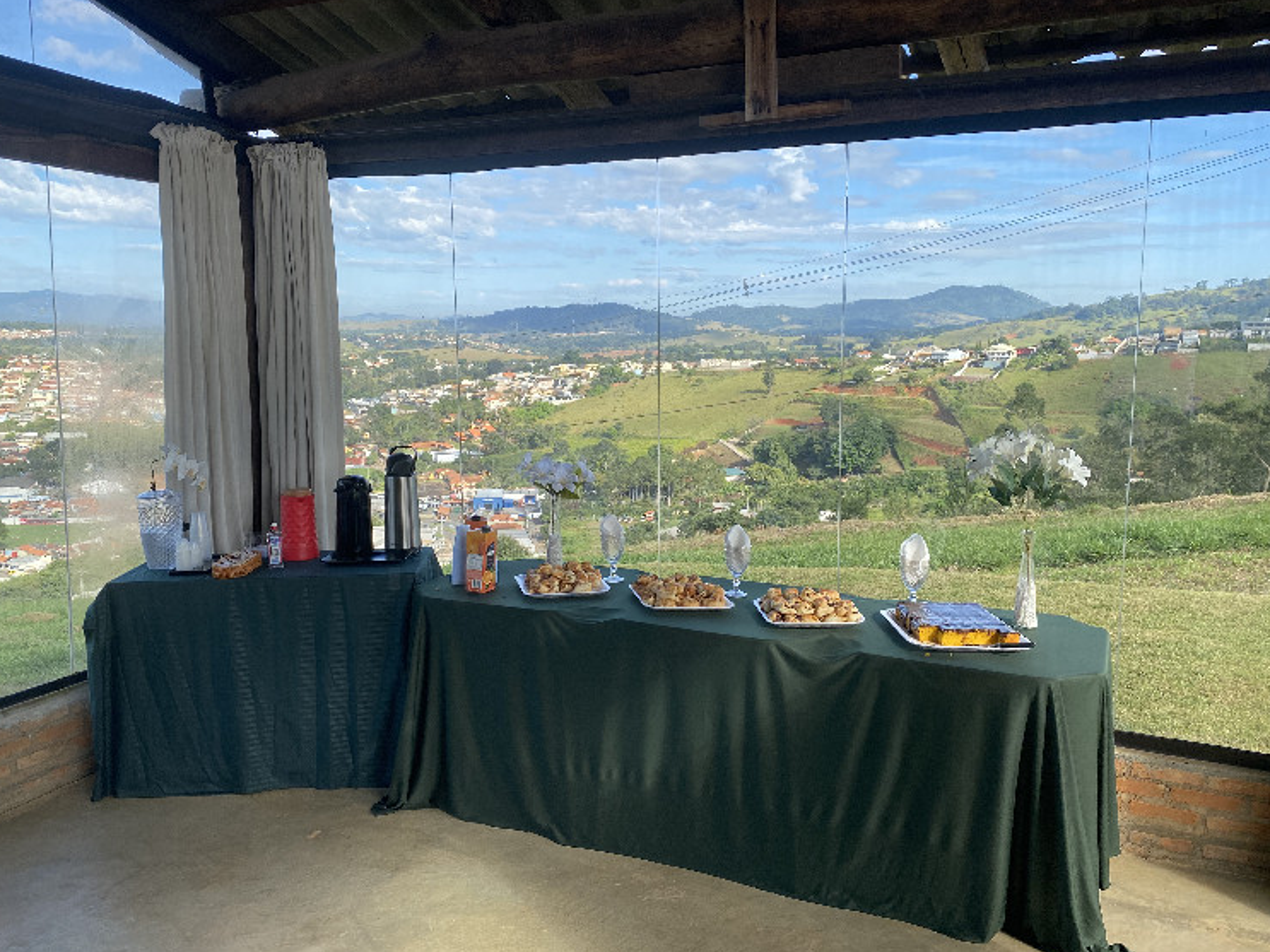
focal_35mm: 28
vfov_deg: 49.7
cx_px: 631
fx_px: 1027
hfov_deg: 63.5
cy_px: 461
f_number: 1.8
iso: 32
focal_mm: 4.25
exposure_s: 1/1157
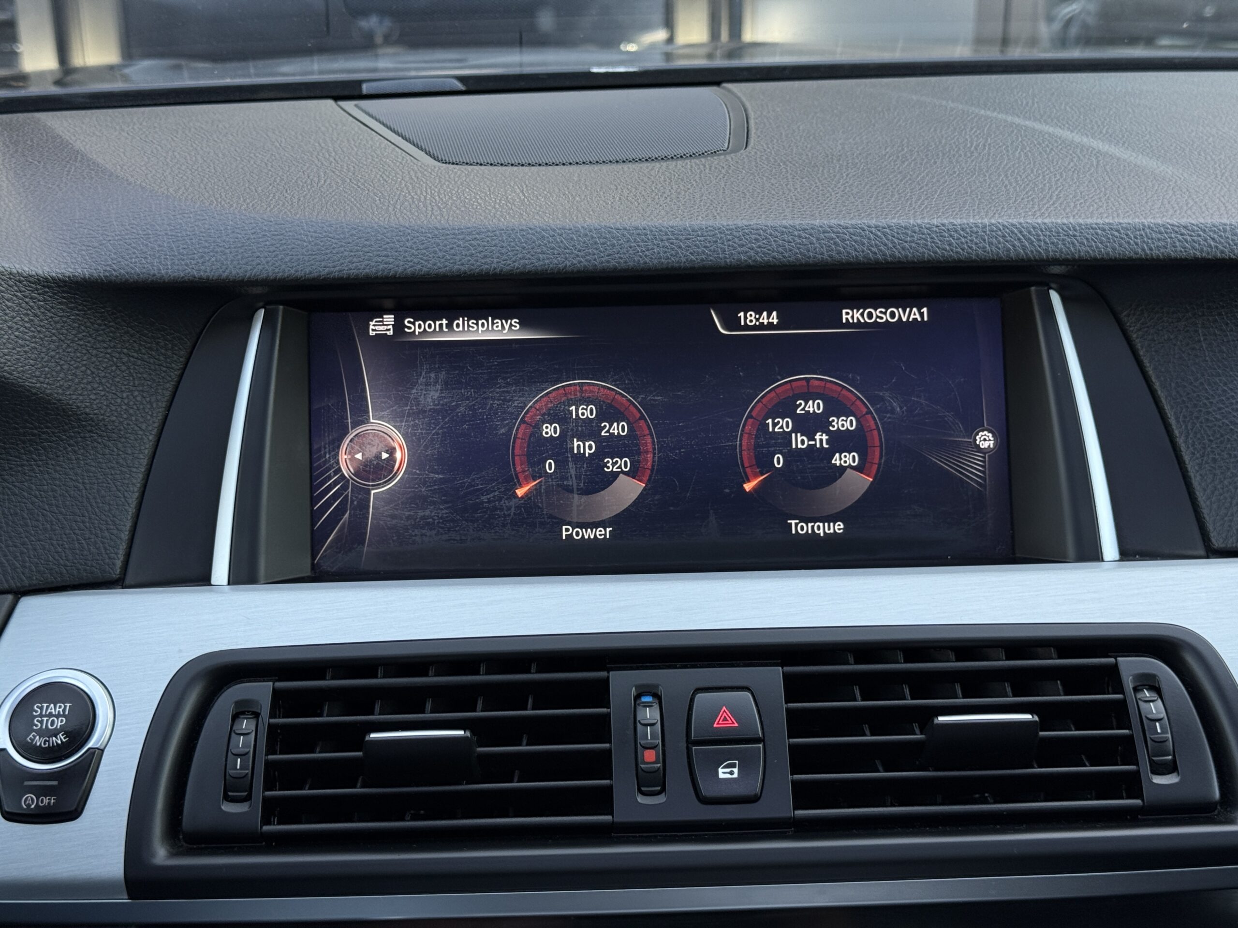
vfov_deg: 30.3
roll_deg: +0.7
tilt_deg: -19.0
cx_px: 619
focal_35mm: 48
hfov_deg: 39.7
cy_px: 464
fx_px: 1717
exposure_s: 1/84
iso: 100
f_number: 1.78
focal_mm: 6.76
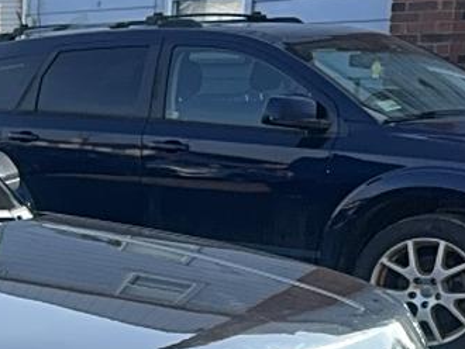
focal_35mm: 93
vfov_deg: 15.6
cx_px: -330
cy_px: 367
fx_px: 1250
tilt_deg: -13.3
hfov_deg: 17.7
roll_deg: +1.4
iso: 50
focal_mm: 6.76
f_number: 1.78
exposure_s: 1/1585
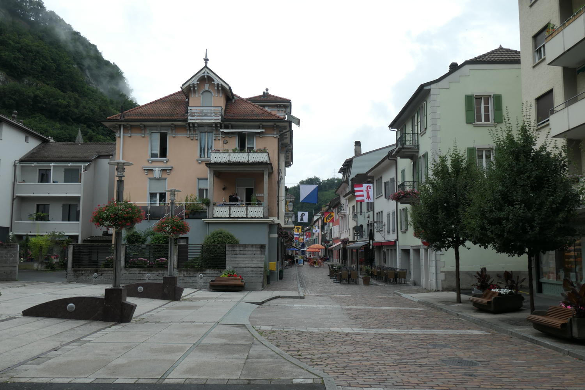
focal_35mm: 33
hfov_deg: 57.2
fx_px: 536
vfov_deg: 40.0
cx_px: 292
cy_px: 195
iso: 200
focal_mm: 12.2
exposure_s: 1/320
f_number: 3.7
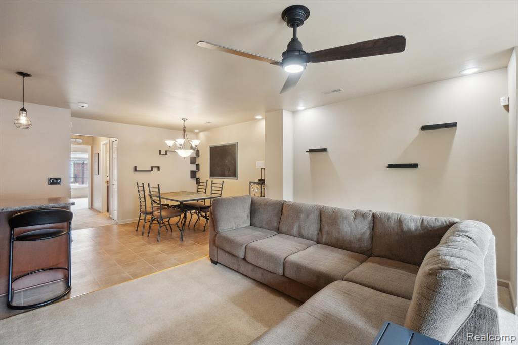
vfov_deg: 77.3
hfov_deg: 100.4
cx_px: 259
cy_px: 172
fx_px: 216
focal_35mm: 15
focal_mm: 10
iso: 2000
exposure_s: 1/30
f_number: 8
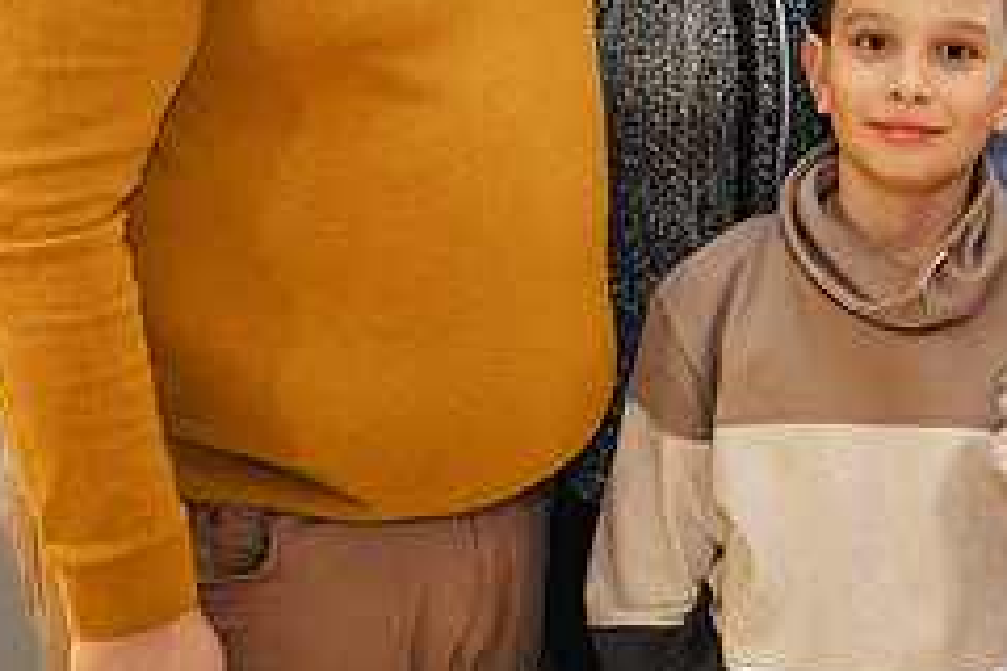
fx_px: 2909
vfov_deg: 12.9
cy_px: -84
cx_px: 927
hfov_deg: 19.3
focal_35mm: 104
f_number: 3.5
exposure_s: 1/125
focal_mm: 43
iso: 1600
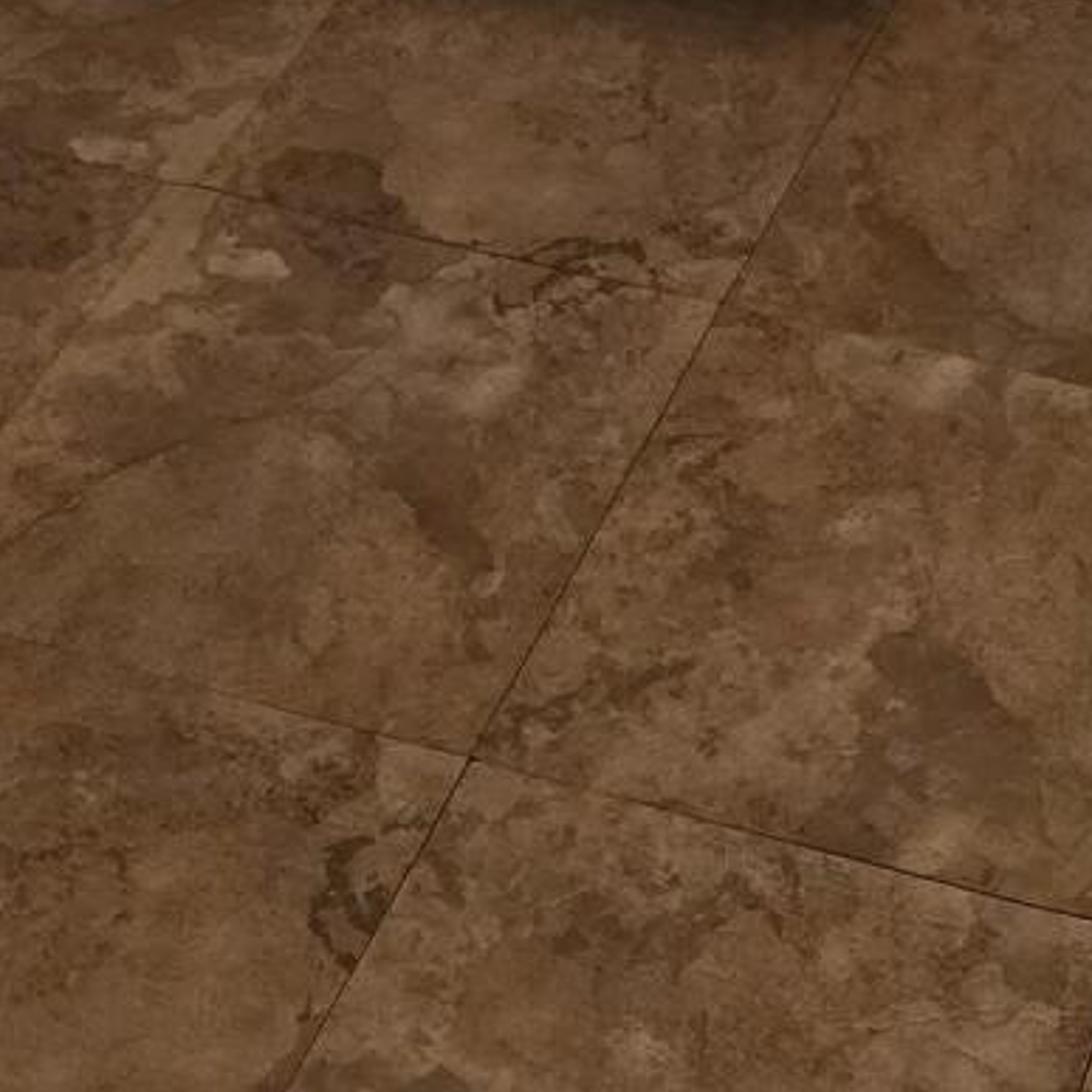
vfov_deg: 14.1
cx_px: 979
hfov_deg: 16.4
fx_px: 3747
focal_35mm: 105
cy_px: -1050
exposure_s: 1/60
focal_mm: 6.3
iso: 640
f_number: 1.7
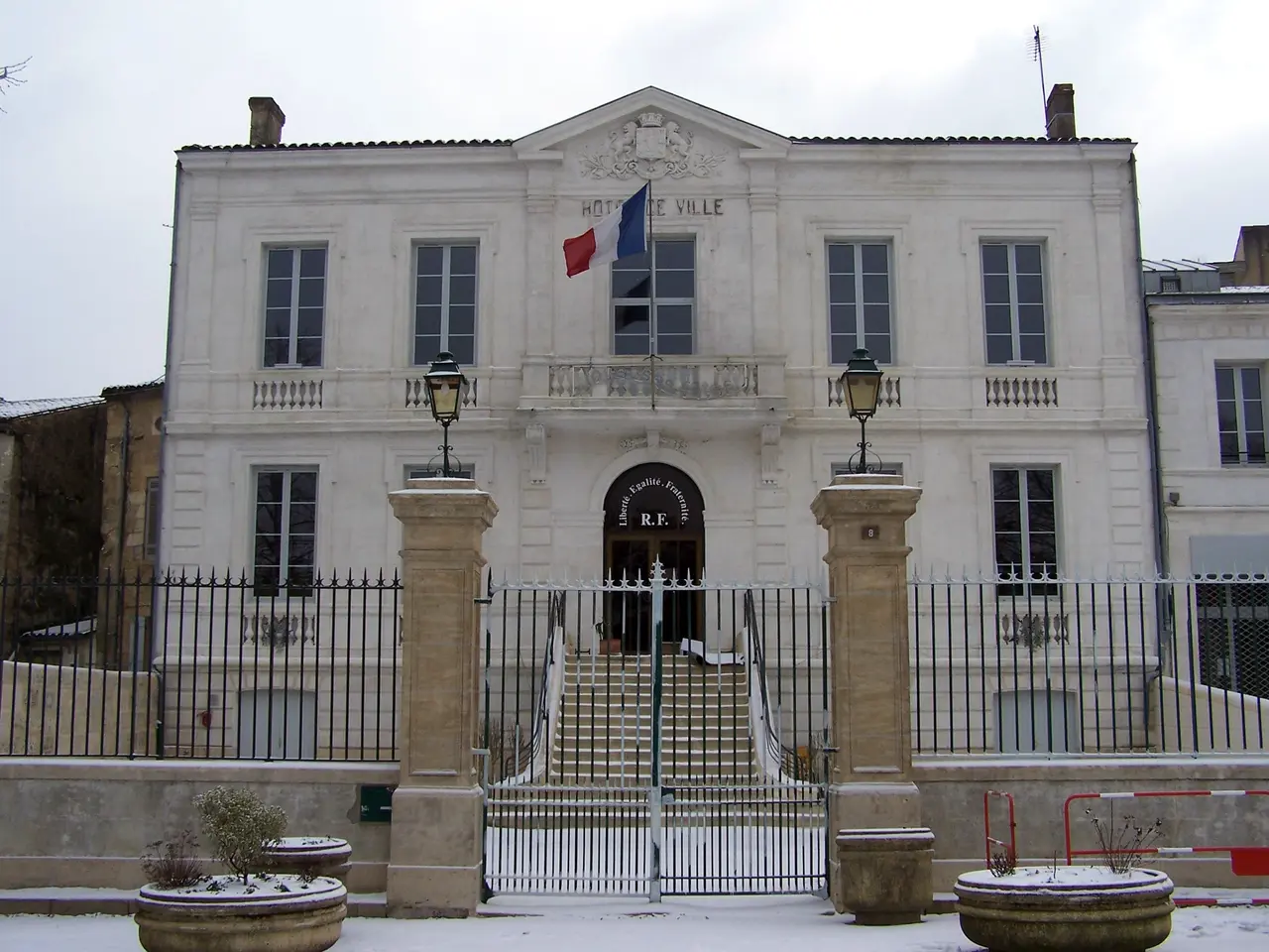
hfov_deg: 49.0
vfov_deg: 37.7
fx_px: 1393
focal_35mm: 38
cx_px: 634
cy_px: 476
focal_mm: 6.3
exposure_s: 1/750
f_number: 4
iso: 80
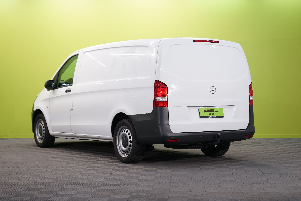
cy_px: 100
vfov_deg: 19.5
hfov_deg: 28.8
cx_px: 150
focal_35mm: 70
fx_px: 585
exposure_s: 1/50
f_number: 5.6
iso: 640
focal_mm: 70
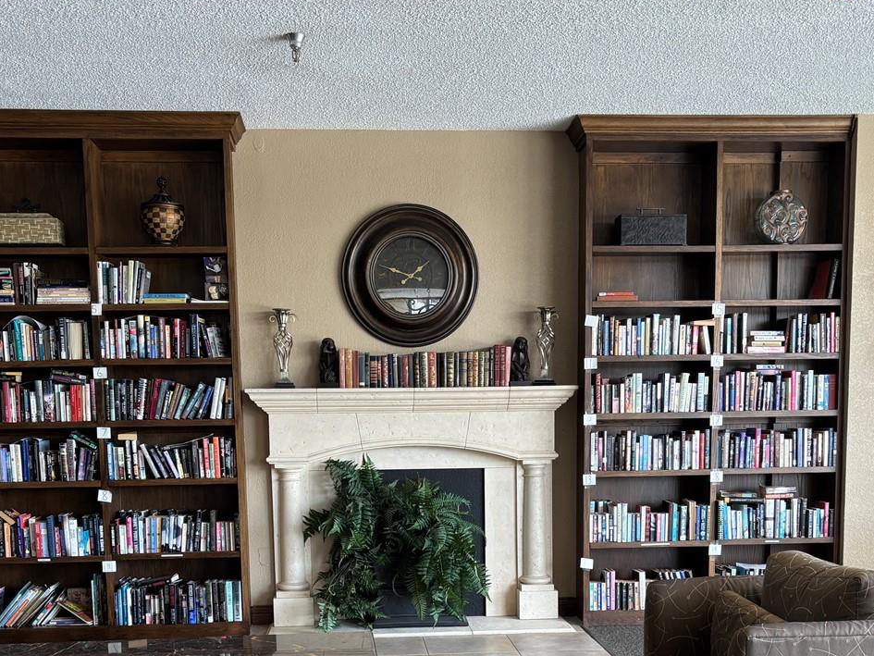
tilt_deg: -7.3
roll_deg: +0.5
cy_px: 546
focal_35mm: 44
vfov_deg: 31.8
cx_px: 444
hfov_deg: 42.9
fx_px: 1111
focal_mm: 5.96
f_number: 1.6
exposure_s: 1/60
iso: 100
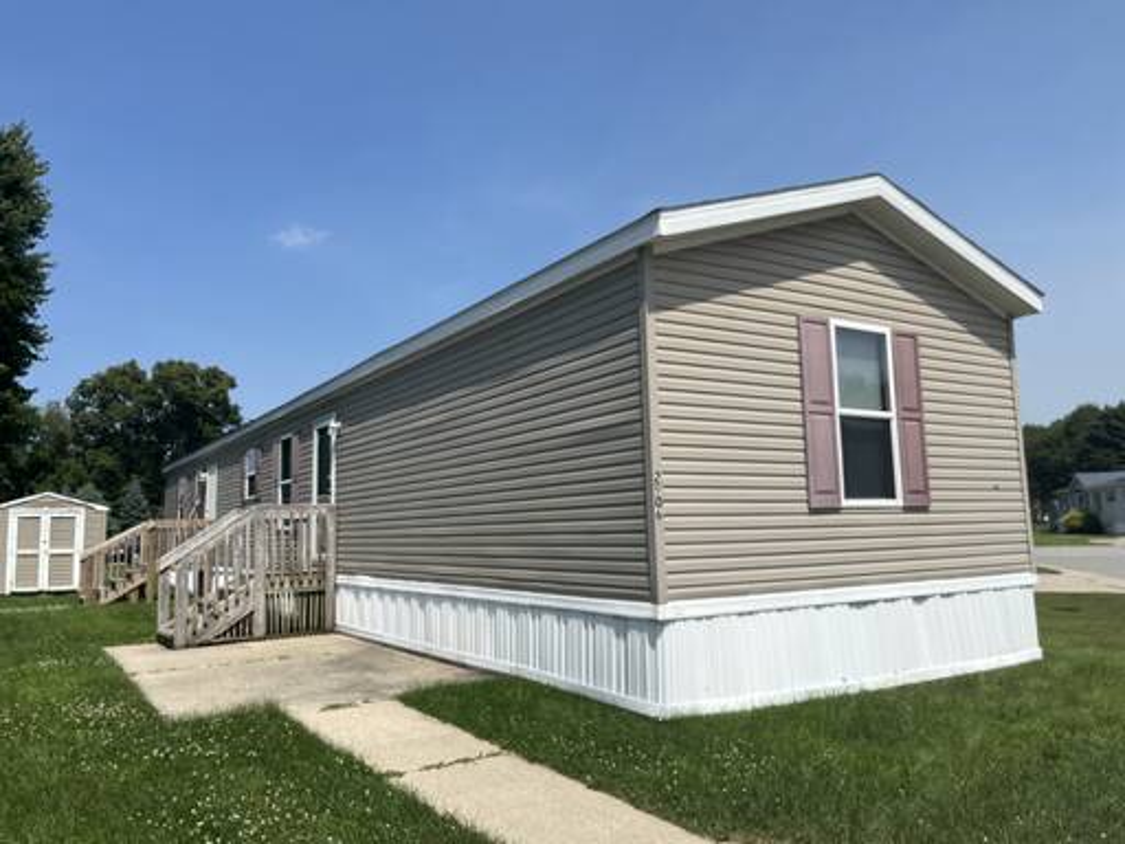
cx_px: 562
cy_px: 422
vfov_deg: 53.1
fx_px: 845
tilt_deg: +5.8
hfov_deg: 67.3
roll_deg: +1.4
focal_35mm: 26
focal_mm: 5.1
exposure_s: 1/7874
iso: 50
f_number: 1.6
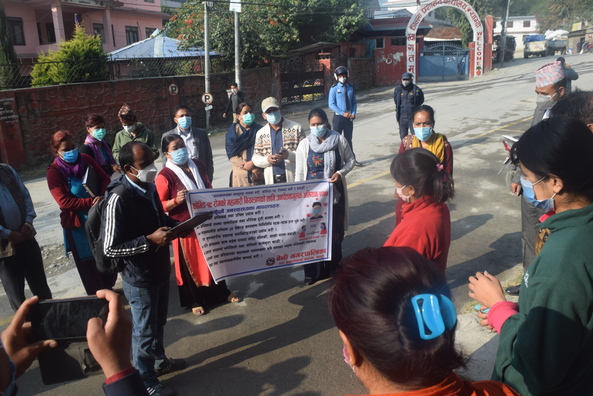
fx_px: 445
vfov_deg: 47.9
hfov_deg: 67.4
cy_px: 198
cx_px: 296
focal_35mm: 27
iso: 220
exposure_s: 1/250
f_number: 8
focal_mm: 18
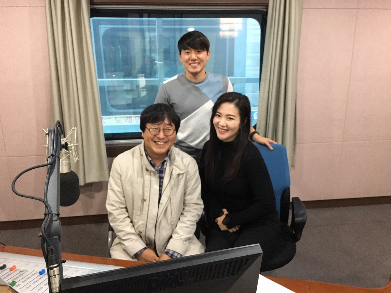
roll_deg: -0.1
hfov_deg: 61.7
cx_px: 196
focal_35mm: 29
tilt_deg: -15.5
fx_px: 328
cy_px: 146
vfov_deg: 48.2
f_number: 2.2
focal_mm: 4.15
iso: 200
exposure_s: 1/20
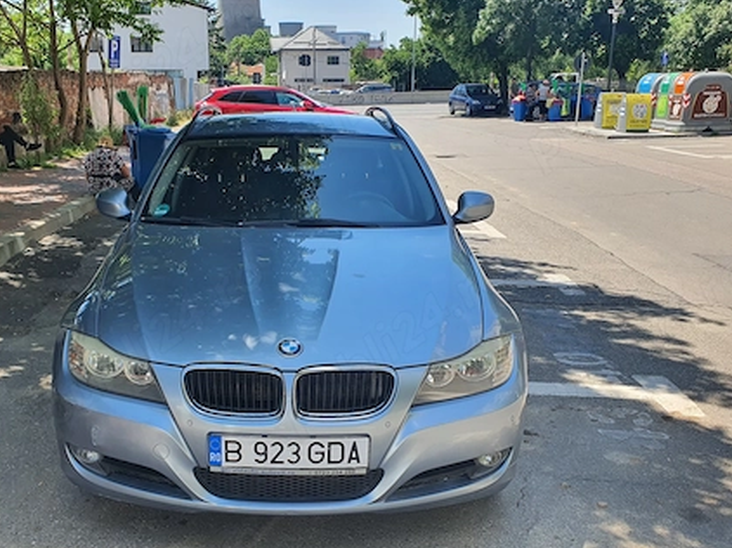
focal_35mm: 37
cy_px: 362
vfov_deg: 38.2
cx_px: 272
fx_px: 782
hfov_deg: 49.6
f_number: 2.4
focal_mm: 4.3
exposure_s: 1/734
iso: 50
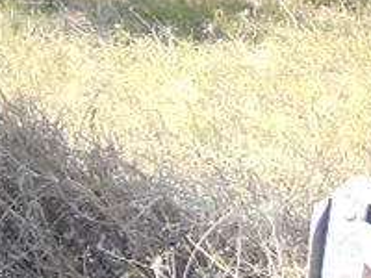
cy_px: -211
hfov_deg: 8.5
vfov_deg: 7.2
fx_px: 2144
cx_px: -703
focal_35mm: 200
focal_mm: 4.5
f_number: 3.1
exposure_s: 1/400
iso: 125
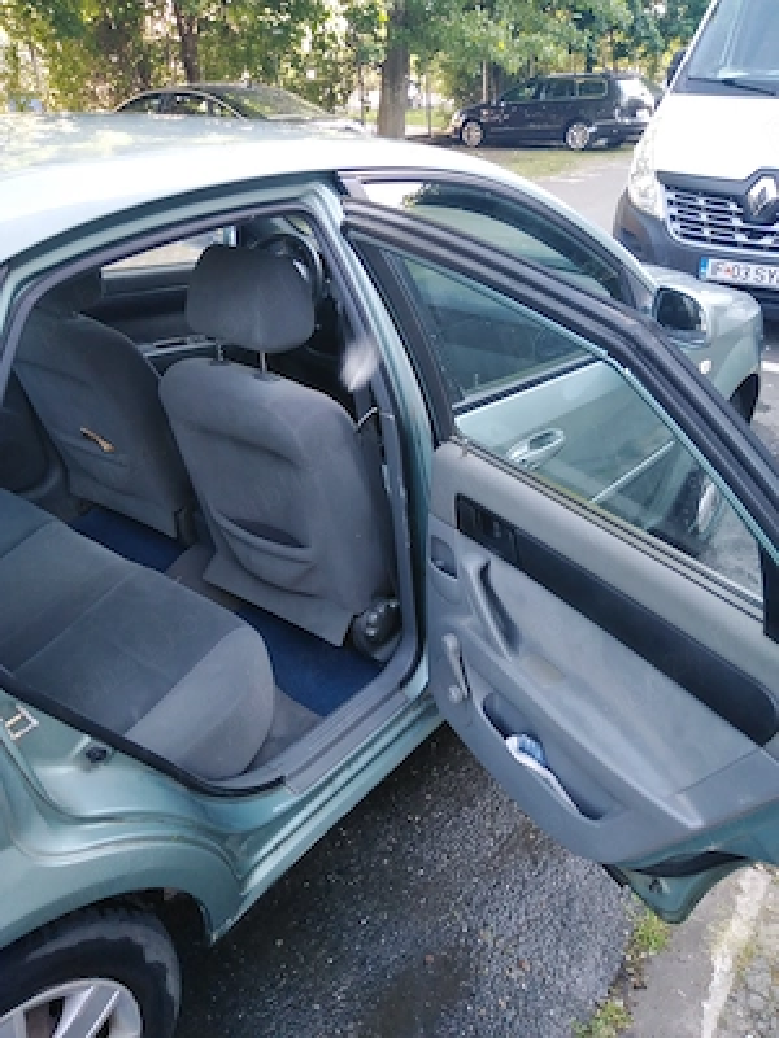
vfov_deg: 67.3
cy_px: 519
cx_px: 390
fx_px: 780
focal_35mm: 26
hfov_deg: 53.1
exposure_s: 1/60
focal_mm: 3.59
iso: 116
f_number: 1.8
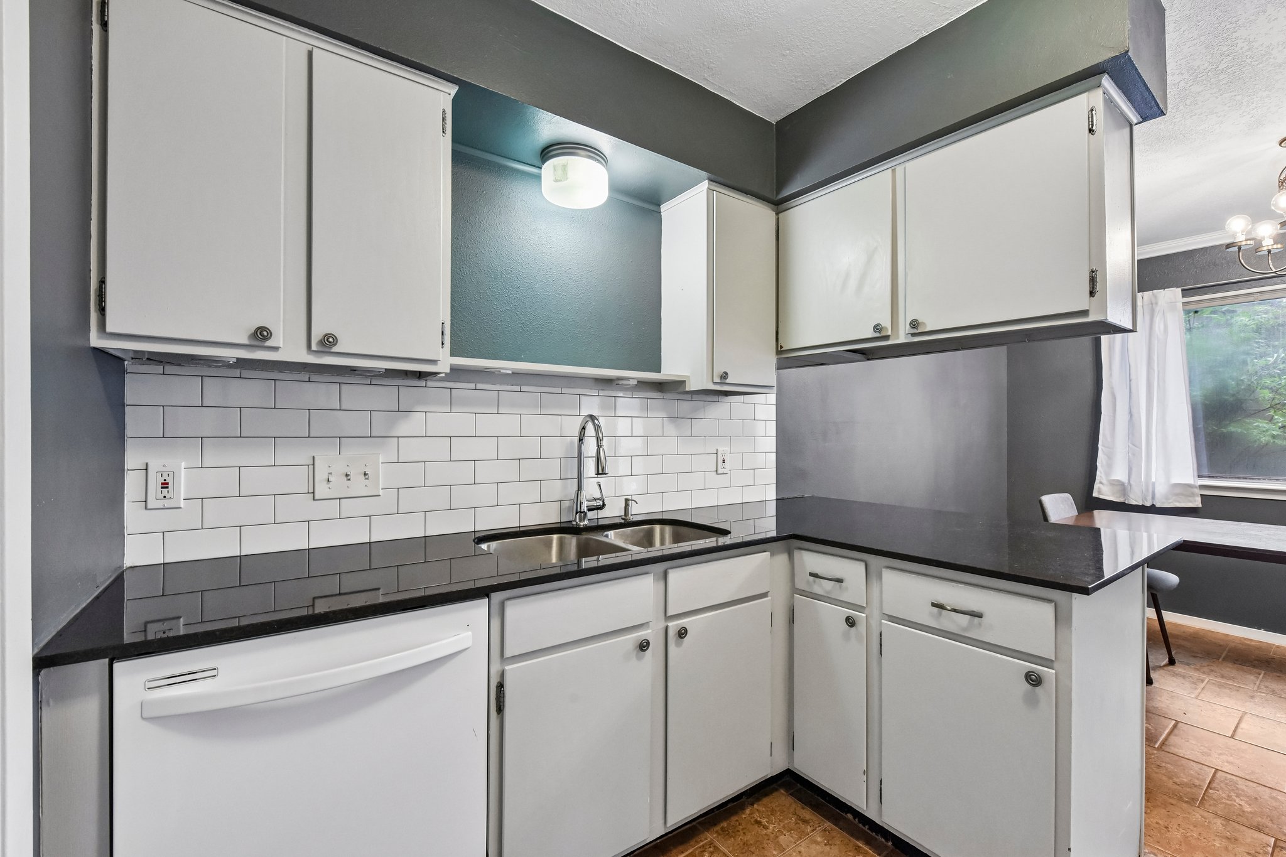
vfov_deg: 77.3
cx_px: 643
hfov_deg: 100.4
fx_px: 536
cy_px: 428
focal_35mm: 15
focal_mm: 15
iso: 1400
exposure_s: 1/15
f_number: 8
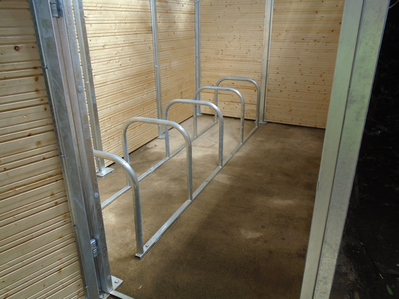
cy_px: 150
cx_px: 200
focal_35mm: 26
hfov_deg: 67.3
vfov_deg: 53.1
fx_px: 300
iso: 100
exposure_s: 1/500
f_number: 3.2
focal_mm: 4.6
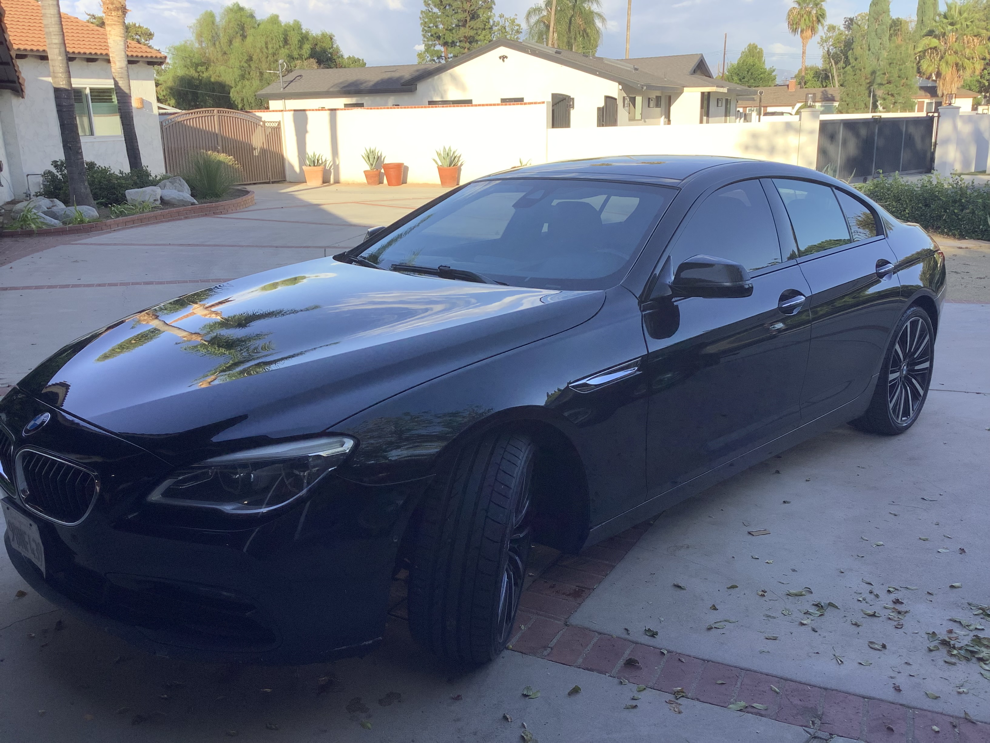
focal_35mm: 31
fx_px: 887
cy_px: 372
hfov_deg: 58.4
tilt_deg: -14.9
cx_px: 495
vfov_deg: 45.4
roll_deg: +1.7
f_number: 2.4
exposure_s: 1/260
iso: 25
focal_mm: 3.3
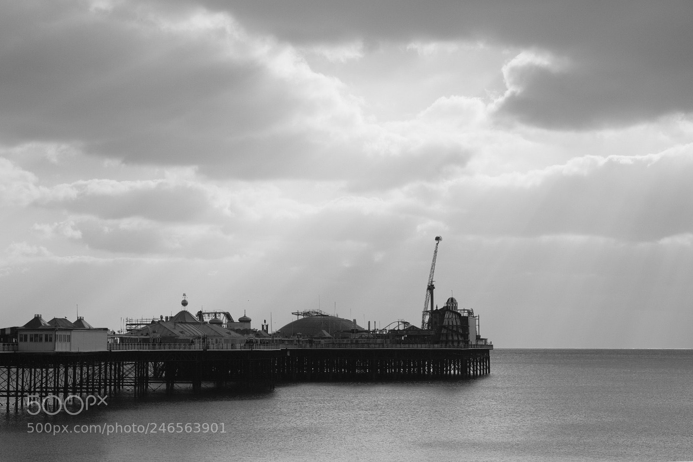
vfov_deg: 18.2
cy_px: 231
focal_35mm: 75
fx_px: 1443
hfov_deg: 27.0
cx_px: 346
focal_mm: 50
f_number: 5.6
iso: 800
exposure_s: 1/5800
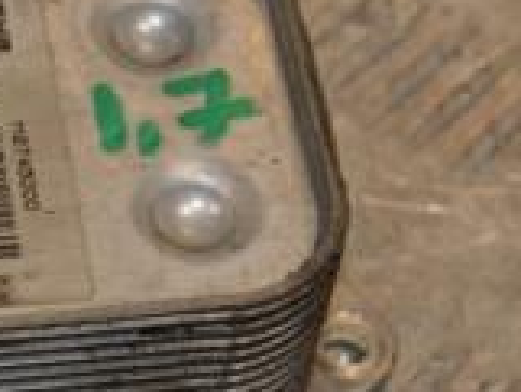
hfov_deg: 5.9
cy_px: 327
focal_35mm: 333
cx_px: -243
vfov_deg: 4.5
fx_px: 5016
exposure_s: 1/200
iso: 800
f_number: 8
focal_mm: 62
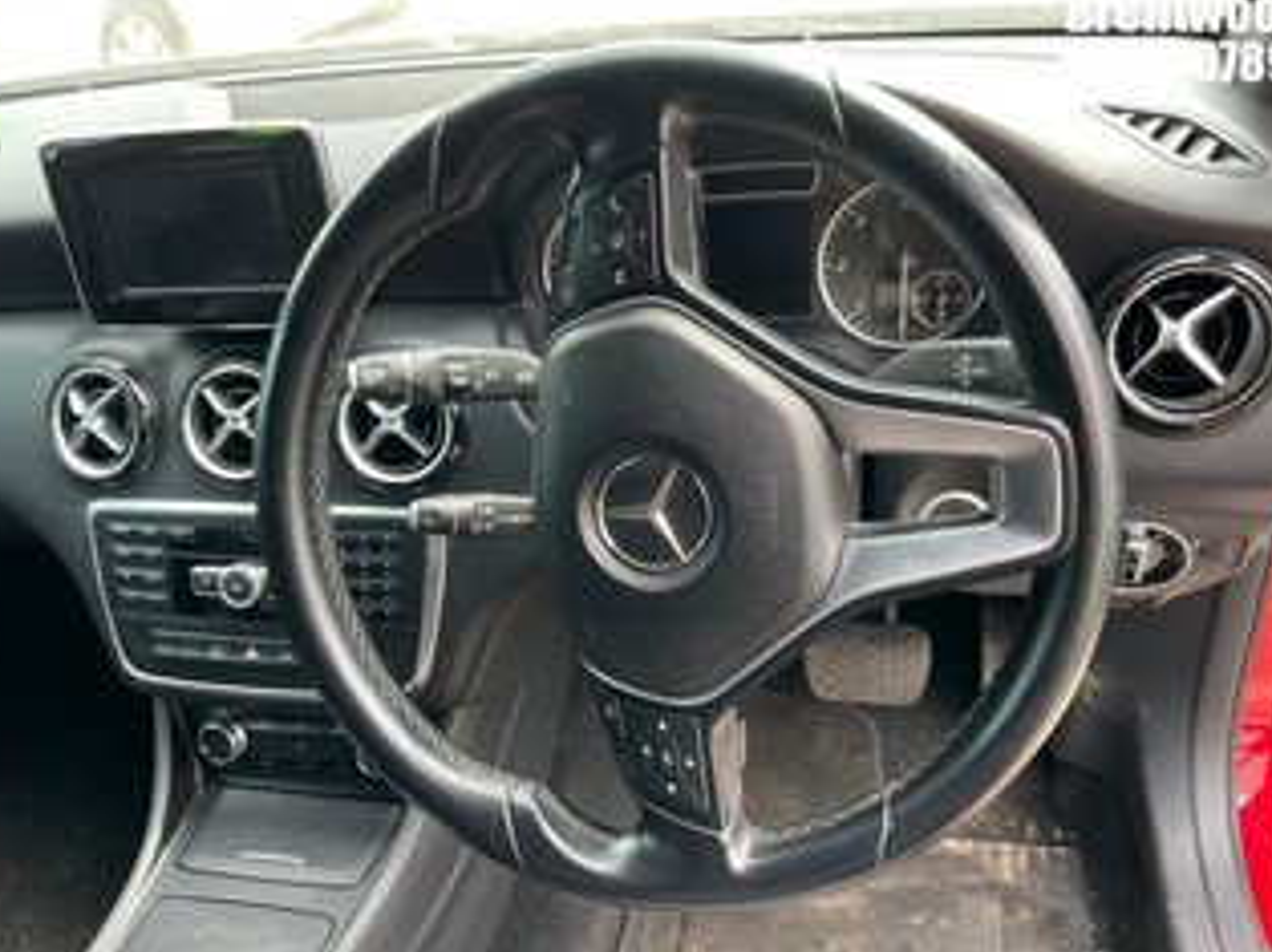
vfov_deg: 48.1
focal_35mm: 29
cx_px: 644
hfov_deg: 61.7
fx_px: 1065
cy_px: 514
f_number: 1.6
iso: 50
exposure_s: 1/121
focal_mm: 4.2
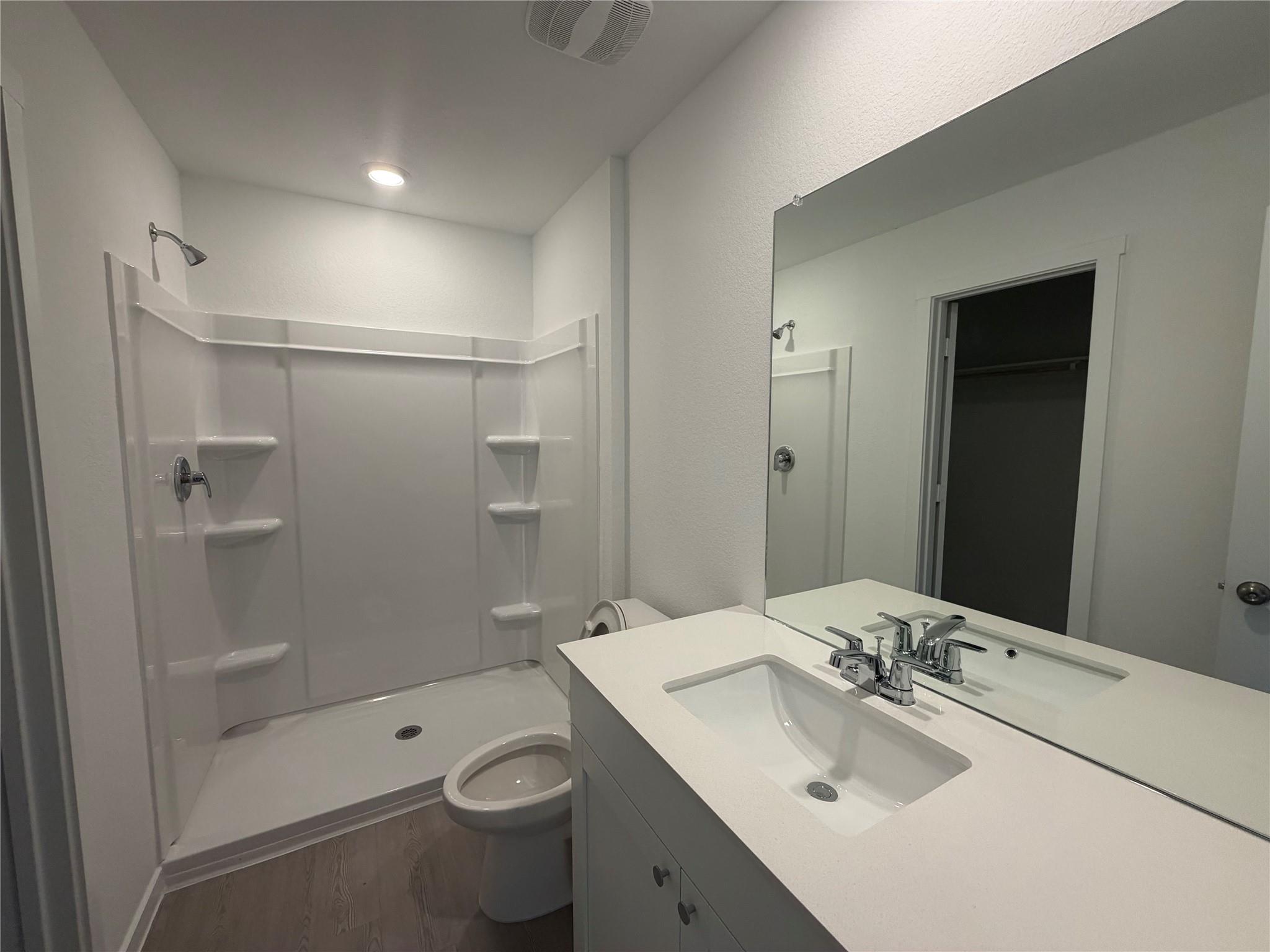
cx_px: 635
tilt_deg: -6.2
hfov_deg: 102.1
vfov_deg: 85.7
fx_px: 514
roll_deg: +0.9
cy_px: 476
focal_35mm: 14
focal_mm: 2.22
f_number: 2.2
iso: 160
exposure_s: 1/120
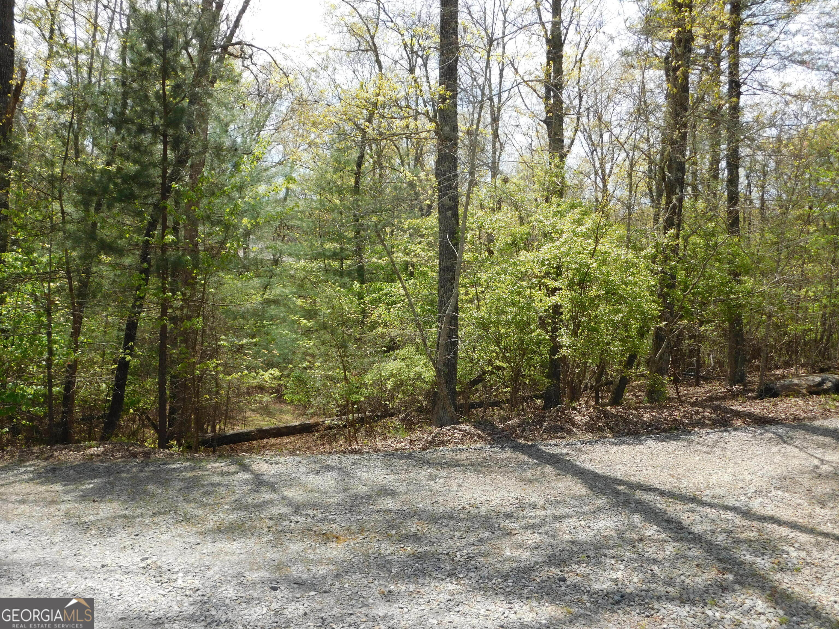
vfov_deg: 46.8
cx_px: 420
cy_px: 314
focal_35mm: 30
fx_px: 727
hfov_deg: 60.0
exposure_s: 1/640
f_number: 3.2
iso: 125
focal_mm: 5.3
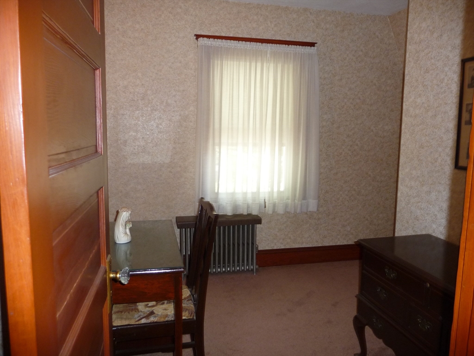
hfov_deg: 63.4
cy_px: 178
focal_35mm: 28
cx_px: 237
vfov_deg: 49.7
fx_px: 383
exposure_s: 1/30
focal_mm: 4.7
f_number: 3.3
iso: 160
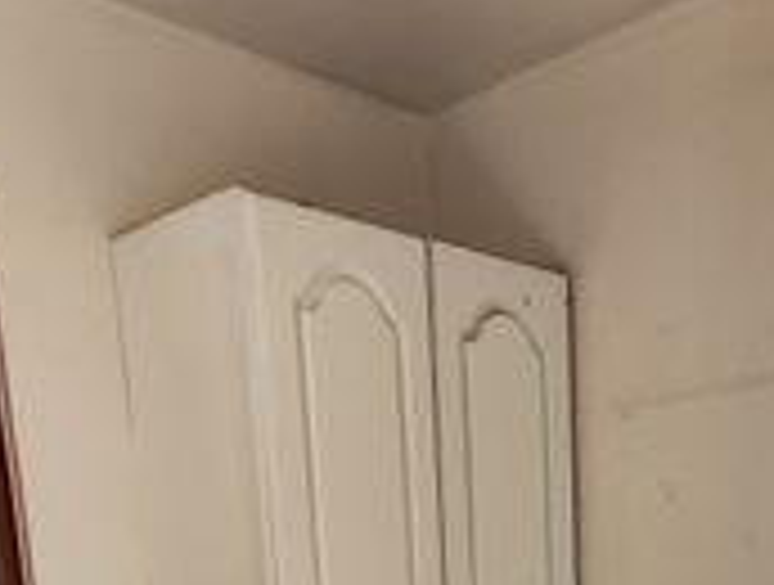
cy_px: 963
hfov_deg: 34.8
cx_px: 567
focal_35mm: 54
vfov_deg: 21.2
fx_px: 1211
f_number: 2.2
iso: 116
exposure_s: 1/30
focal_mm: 2.16
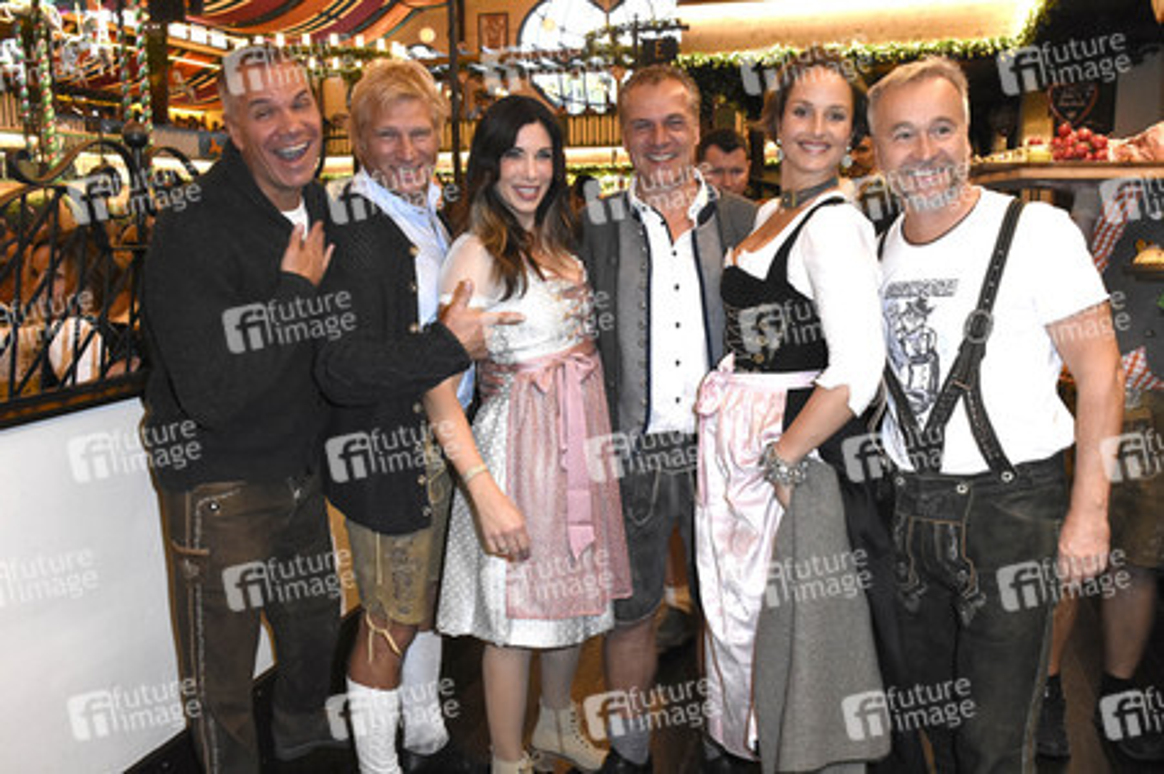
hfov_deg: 55.1
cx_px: 582
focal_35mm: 34
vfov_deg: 38.3
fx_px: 1115
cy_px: 387
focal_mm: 23
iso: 3200
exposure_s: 1/60
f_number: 6.3
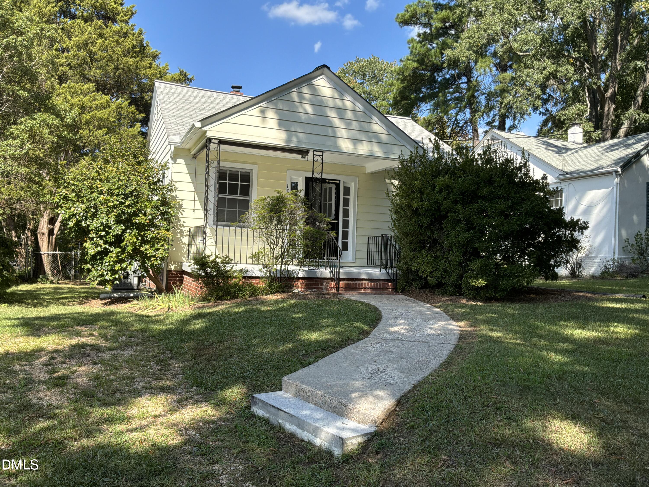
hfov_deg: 63.4
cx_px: 324
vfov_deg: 49.7
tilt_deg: +1.5
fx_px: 525
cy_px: 244
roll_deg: -1.2
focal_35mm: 28
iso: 32
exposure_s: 1/997
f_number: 1.8
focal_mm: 3
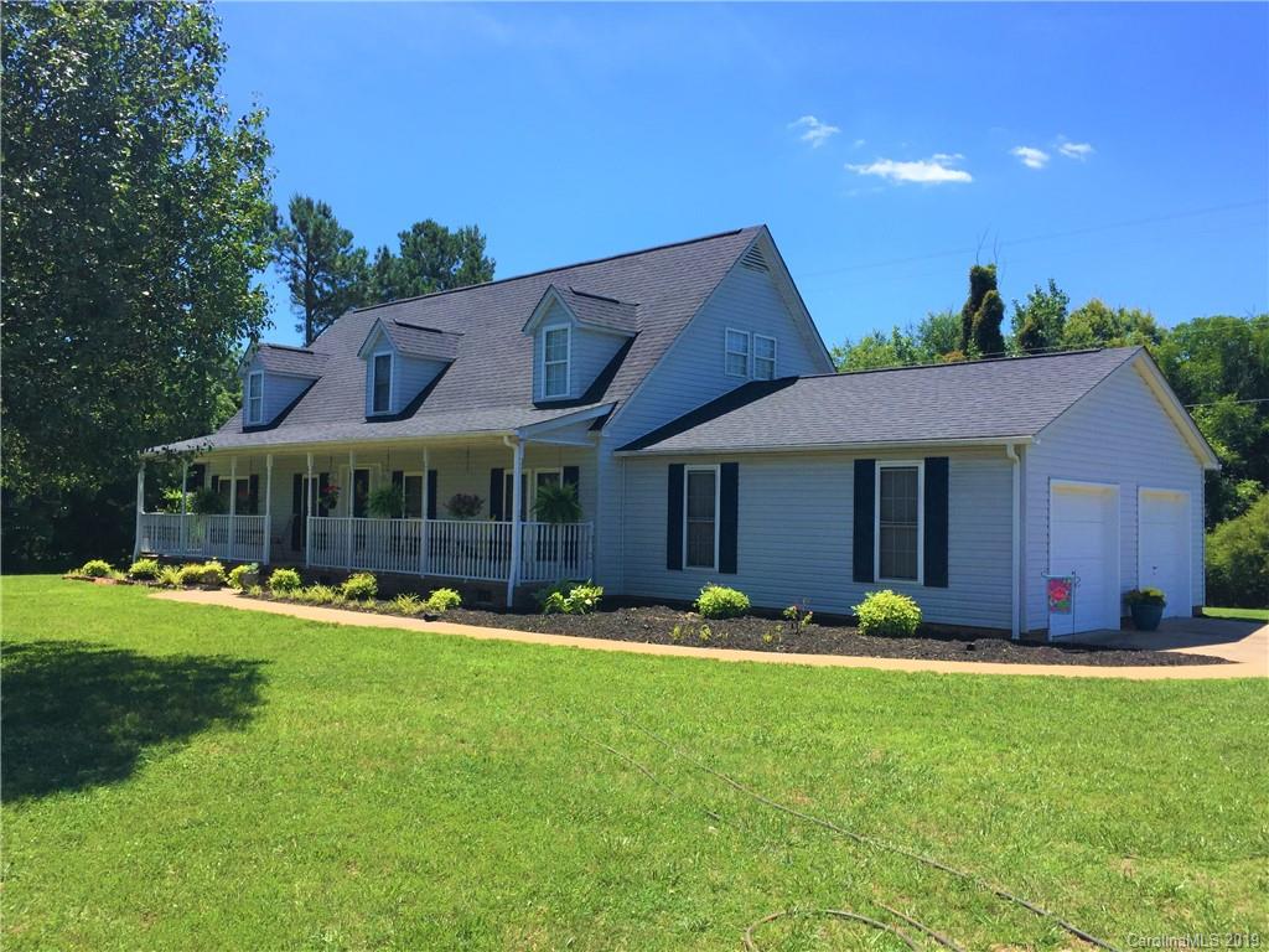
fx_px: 1063
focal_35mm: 29
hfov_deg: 61.7
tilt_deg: -2.0
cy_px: 476
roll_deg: -2.6
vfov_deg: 48.2
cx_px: 634
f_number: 2.2
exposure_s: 1/1799
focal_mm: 4.15
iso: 32
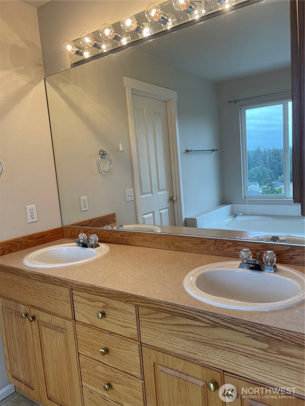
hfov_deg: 53.1
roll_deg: +4.5
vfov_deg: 67.3
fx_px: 305
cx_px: 152
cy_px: 203
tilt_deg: -6.8
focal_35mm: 26
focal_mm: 4.2
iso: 40
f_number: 1.6
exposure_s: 1/120
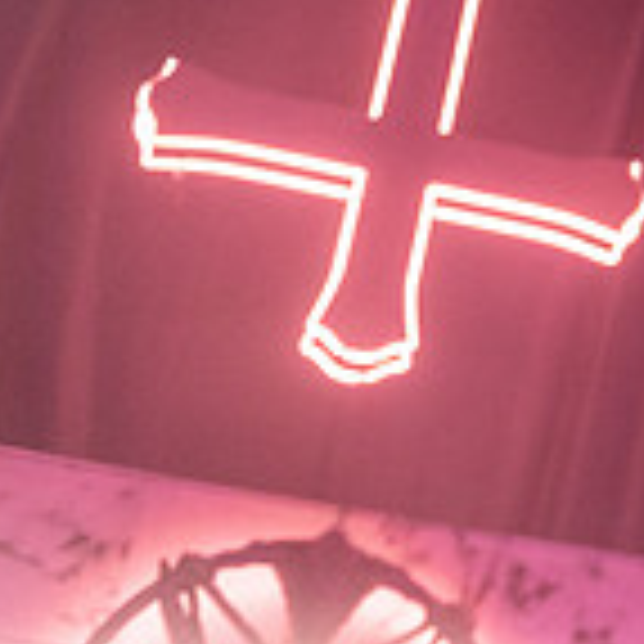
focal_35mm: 110
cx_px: 1211
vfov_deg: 15.7
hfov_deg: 13.8
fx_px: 2315
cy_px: 110
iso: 2000
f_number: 3.2
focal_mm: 32
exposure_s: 1/320
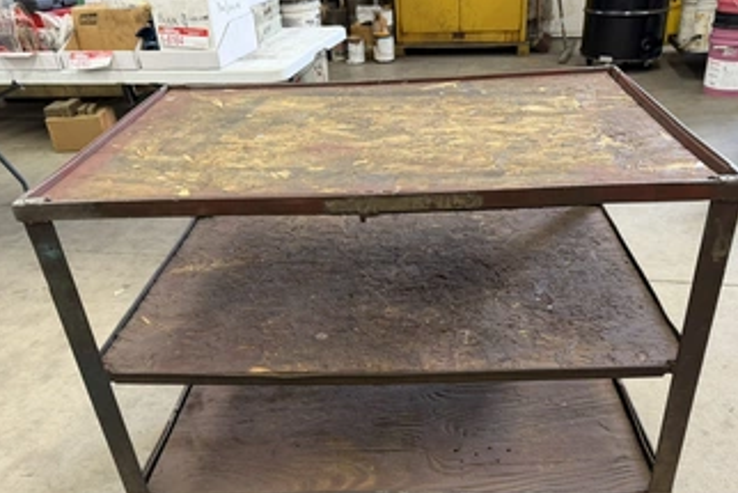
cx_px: 392
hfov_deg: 60.2
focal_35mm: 31
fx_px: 636
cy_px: 321
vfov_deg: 41.9
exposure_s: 1/60
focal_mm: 6.76
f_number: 1.78
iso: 160
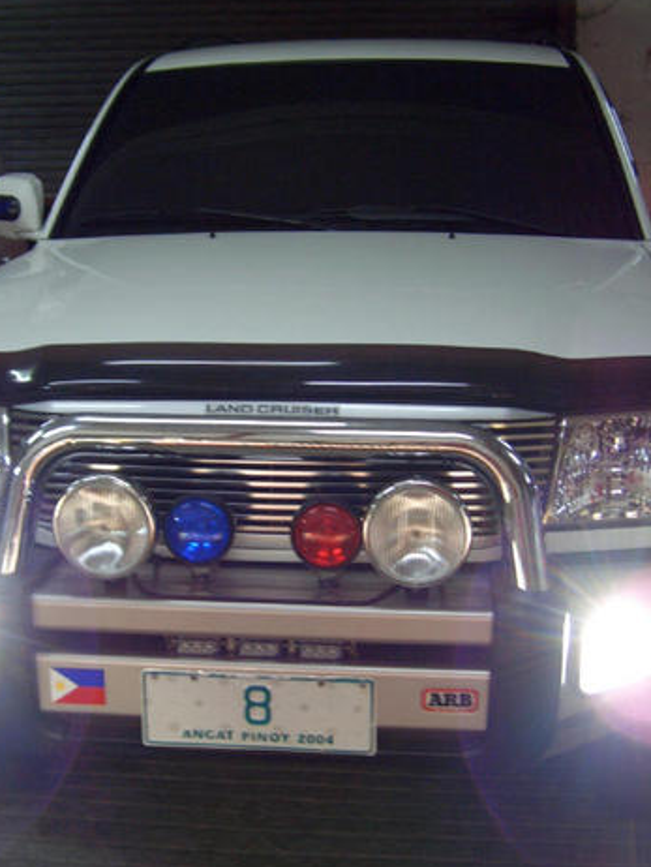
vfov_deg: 35.5
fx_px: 1353
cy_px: 443
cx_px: 276
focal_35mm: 54
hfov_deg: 27.0
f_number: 2.8
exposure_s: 1/10
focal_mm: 8
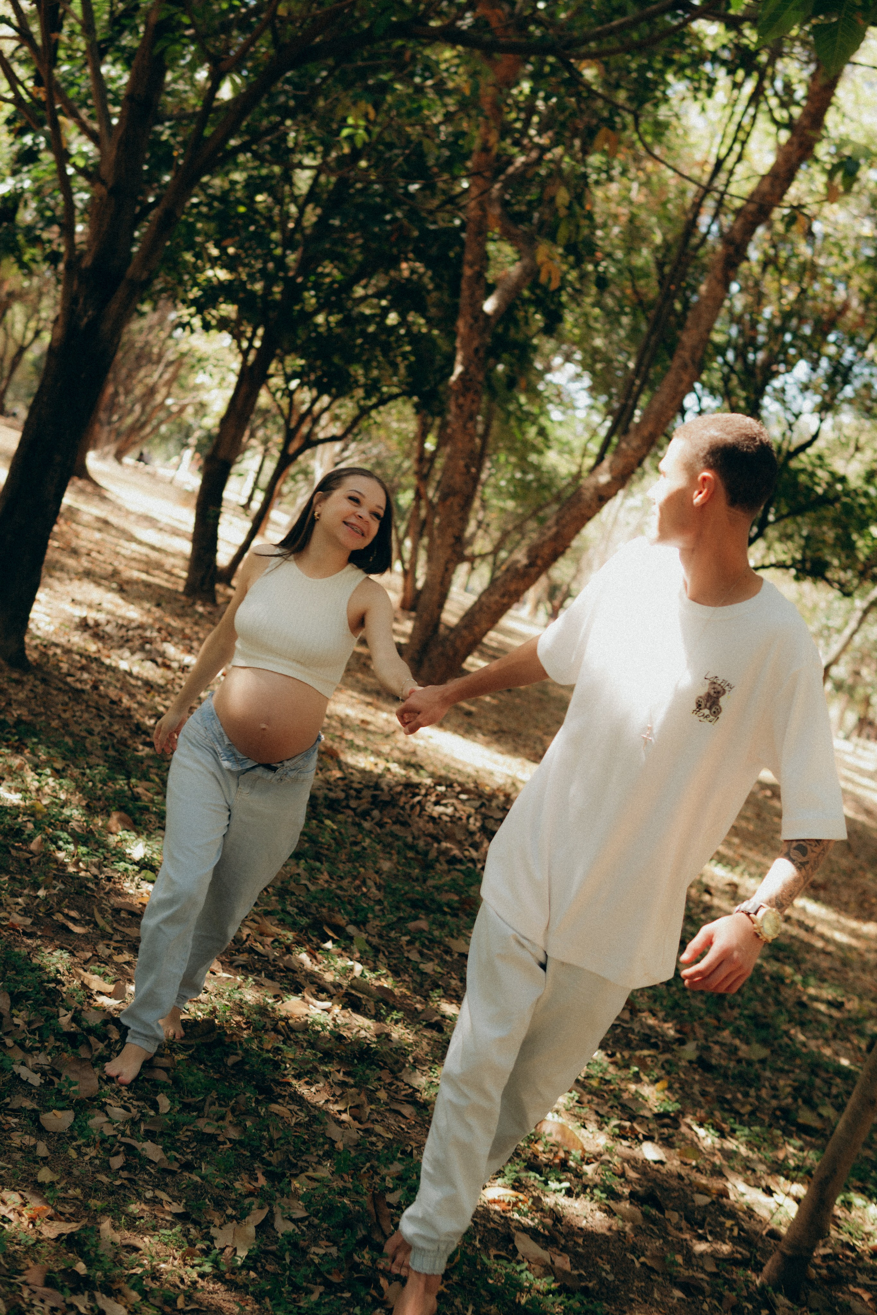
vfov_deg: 43.6
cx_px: 438
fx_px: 1644
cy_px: 658
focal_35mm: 45
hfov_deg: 29.9
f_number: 2.2
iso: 100
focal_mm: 30
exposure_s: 1/125
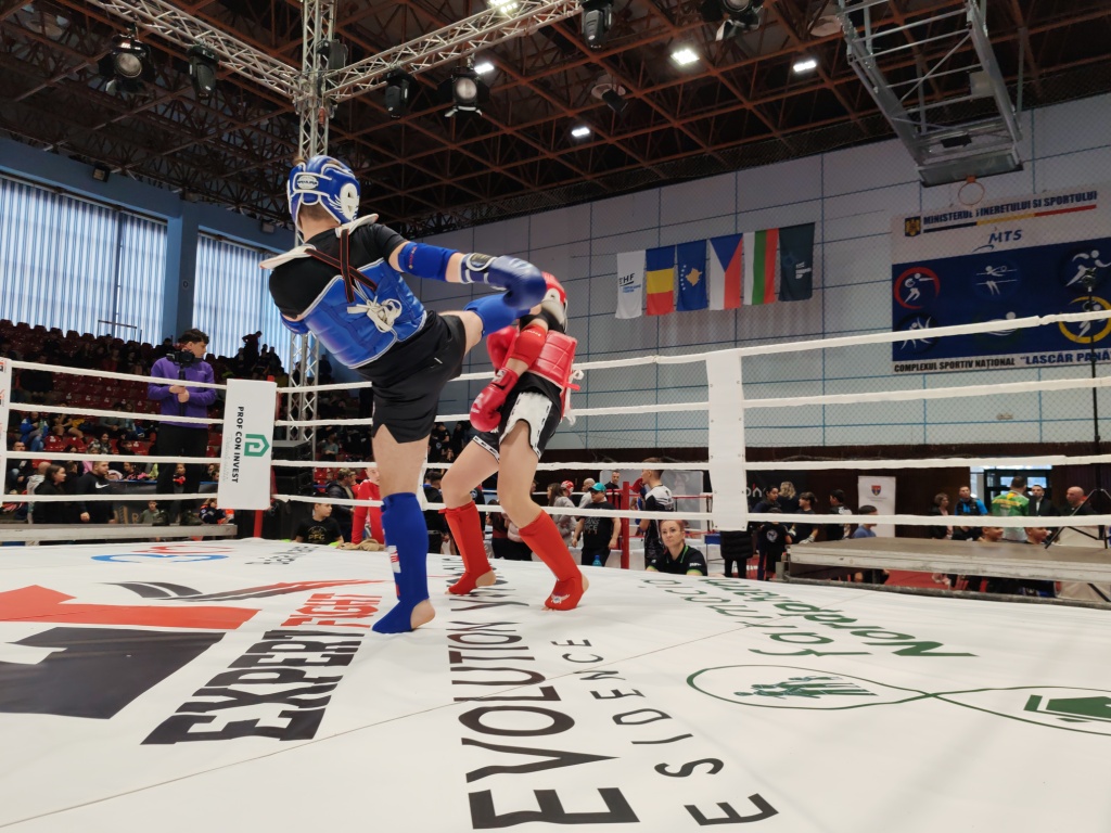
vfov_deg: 51.4
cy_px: 416
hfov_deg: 65.3
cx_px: 556
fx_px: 867
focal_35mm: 27
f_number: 1.9
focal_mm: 6.12
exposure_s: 1/100
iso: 200
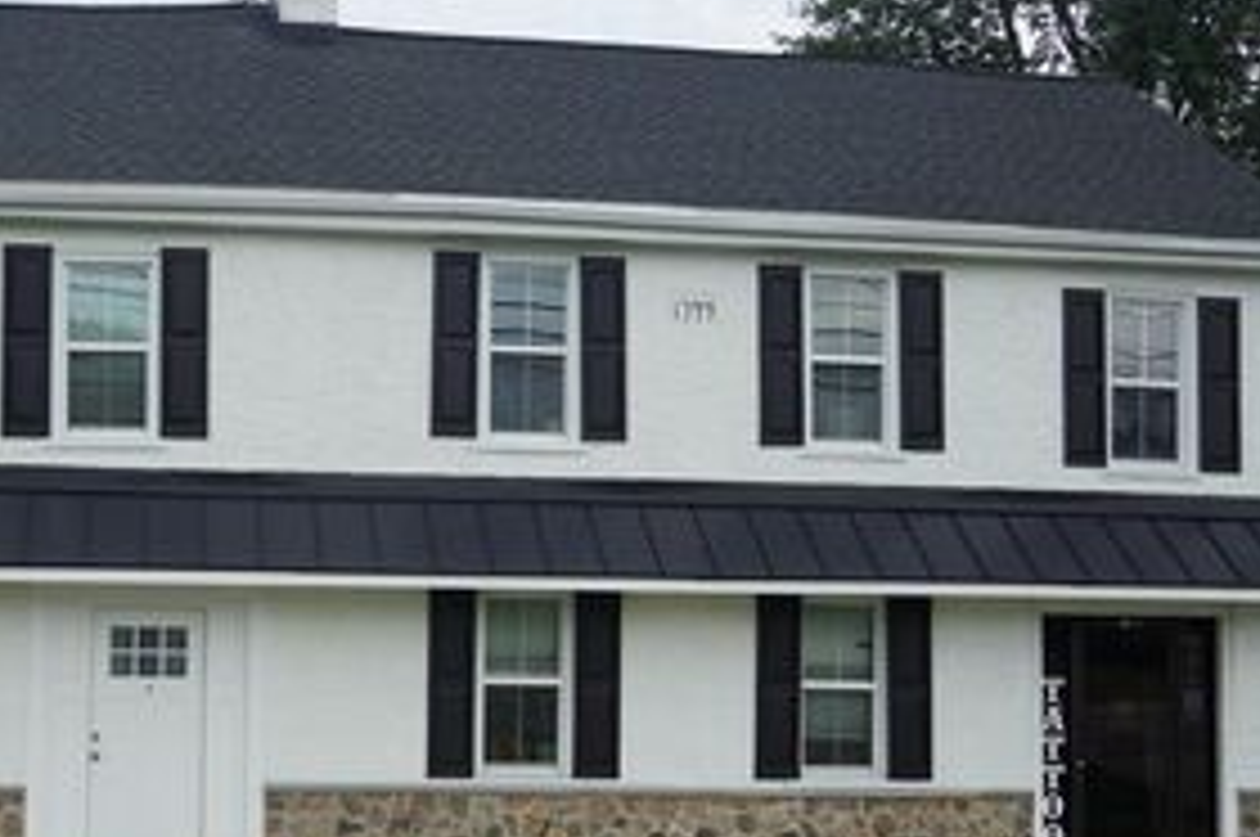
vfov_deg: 26.4
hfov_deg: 38.5
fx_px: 1779
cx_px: 396
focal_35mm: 51
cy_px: 497
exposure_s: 1/640
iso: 100
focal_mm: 19
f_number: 4
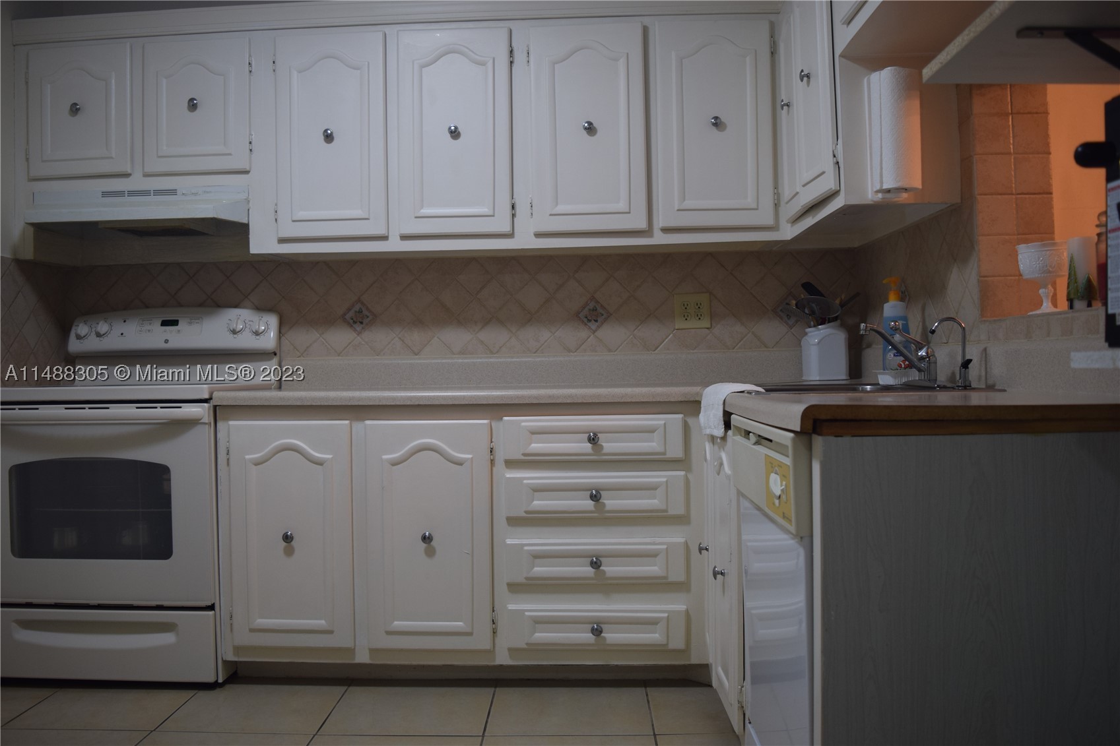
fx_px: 933
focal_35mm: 30
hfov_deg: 61.9
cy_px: 373
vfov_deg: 43.6
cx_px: 560
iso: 400
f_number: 4
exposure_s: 1/60
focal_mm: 20
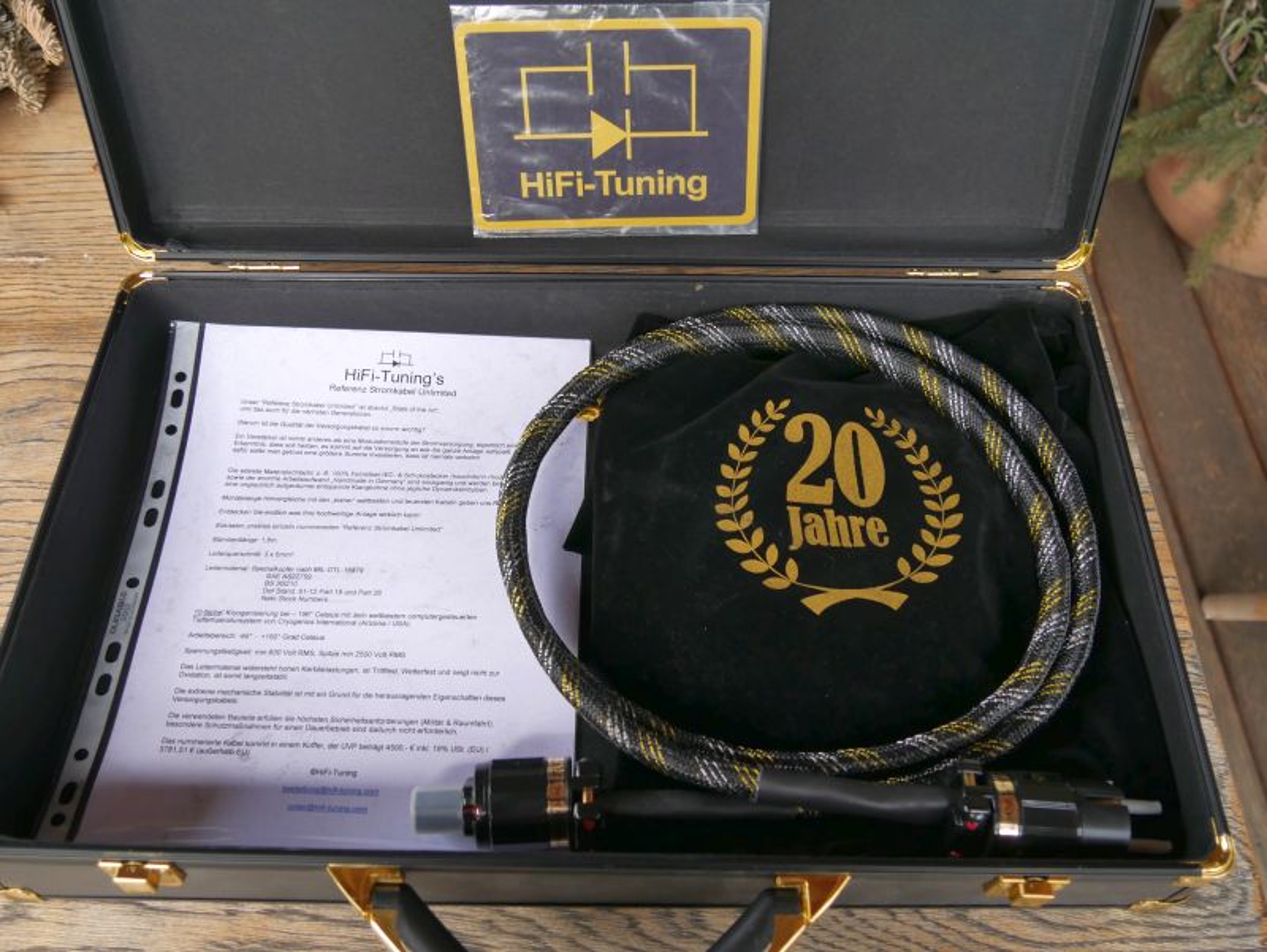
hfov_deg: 59.9
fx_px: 1099
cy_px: 476
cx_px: 634
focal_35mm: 30
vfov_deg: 46.8
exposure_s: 1/125
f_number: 4
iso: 200
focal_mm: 15
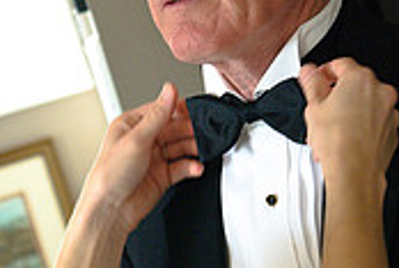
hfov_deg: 9.1
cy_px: 208
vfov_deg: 6.1
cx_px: 282
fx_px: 2496
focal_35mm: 225
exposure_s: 1/50
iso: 640
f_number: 3.5
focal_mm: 45
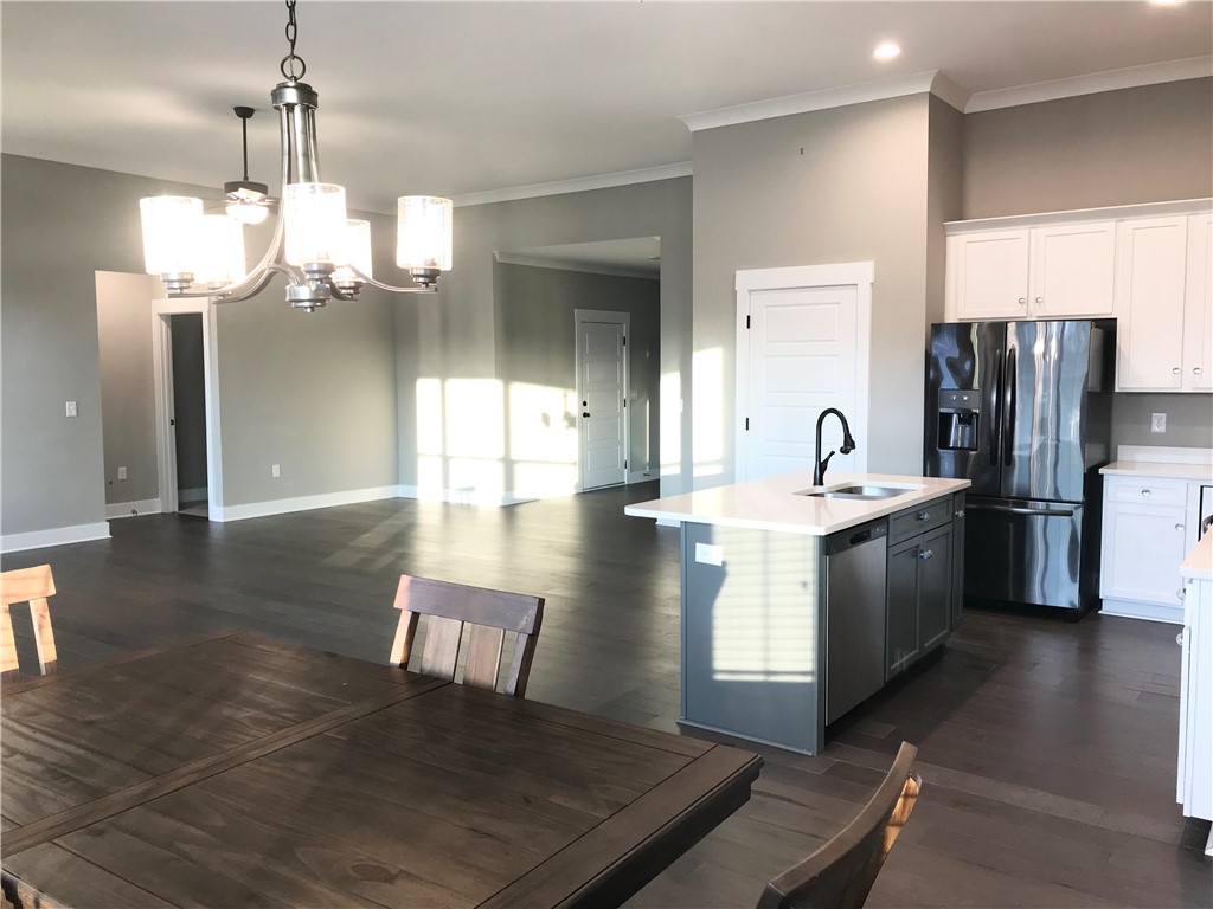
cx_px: 606
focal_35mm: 28
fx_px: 981
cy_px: 454
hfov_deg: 63.4
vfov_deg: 49.7
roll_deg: +0.9
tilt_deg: -4.5
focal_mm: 3.99
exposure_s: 1/40
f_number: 1.8
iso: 25
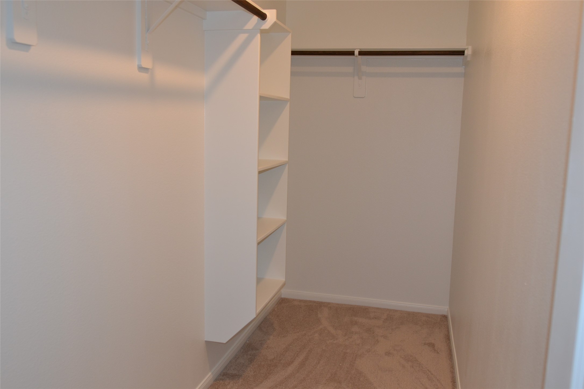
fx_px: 487
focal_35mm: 30
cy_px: 194
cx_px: 292
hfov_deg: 61.9
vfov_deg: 43.6
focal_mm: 20
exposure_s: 1/60
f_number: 2.8
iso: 400
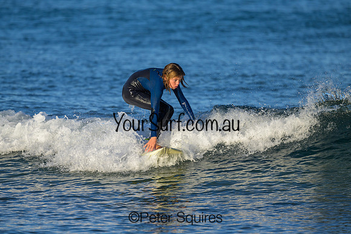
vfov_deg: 1.7
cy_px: 117
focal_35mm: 800
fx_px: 7801
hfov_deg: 2.6
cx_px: 176
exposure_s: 1/1600
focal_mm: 800
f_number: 6.3
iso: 250
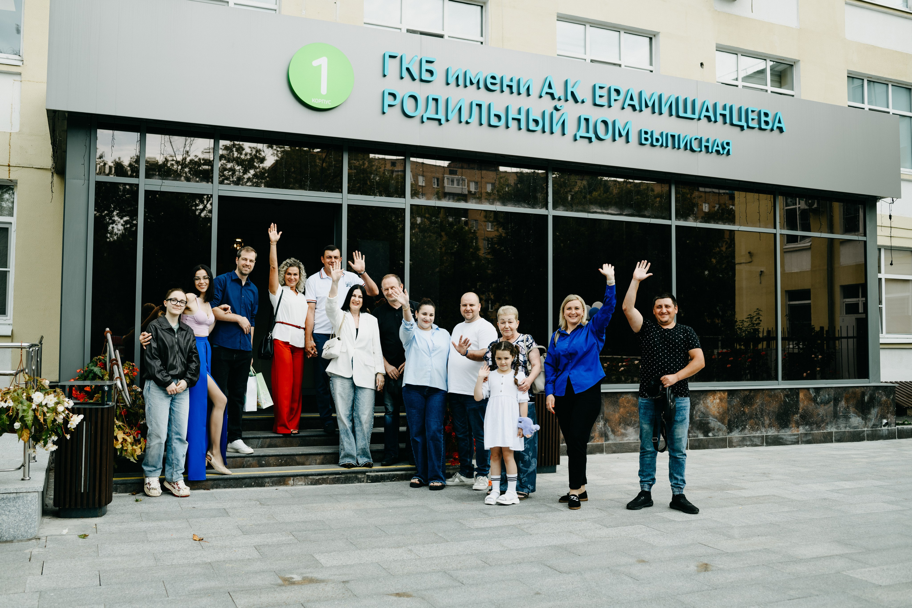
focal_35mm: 35
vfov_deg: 37.9
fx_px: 887
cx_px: 456
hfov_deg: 54.4
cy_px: 304
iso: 160
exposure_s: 1/640
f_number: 4
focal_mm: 35
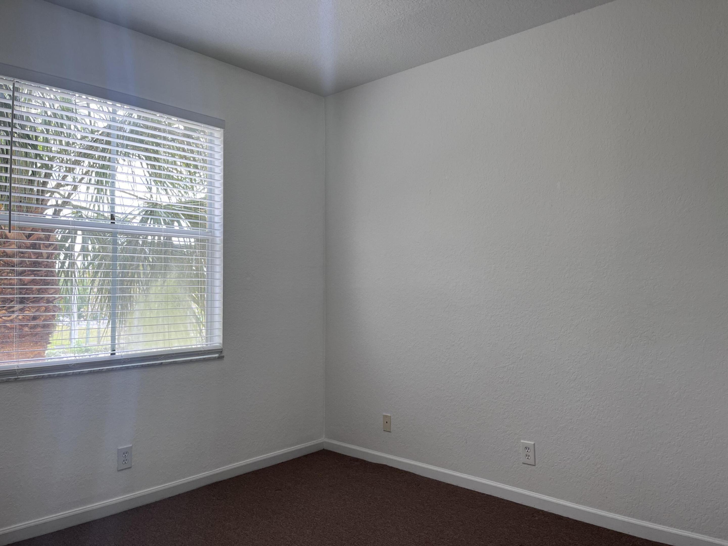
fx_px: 547
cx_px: 364
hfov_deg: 67.3
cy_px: 273
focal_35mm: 26
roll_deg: +0.5
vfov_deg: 53.1
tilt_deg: +2.0
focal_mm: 5.1
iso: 80
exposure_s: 1/120
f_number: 1.6
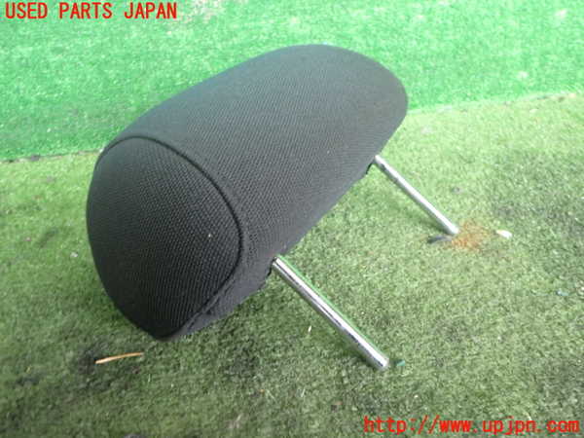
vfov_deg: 46.8
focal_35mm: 30
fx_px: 506
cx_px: 292
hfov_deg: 60.0
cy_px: 219
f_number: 2.3
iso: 200
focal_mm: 5.4
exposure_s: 1/30
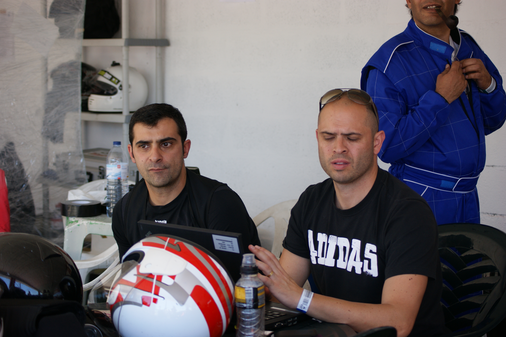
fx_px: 1159
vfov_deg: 16.5
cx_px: 253
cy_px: 168
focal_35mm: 82
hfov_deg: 24.6
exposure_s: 1/125
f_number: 4.5
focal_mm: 55
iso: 100
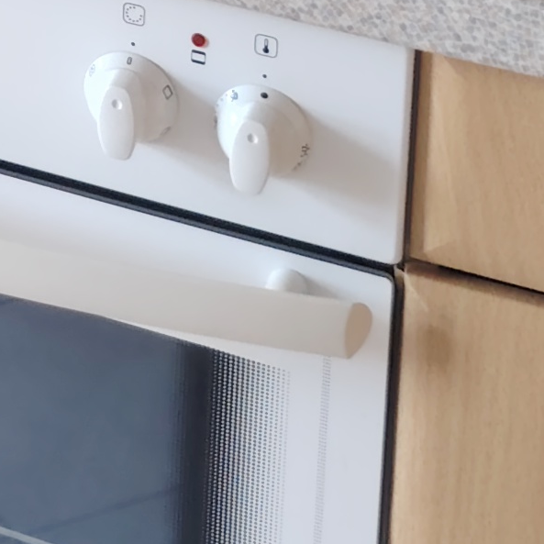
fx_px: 2543
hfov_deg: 11.1
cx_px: -545
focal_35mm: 143
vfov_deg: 10.1
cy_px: -900
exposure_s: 1/100
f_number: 1.75
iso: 831
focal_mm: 5.25
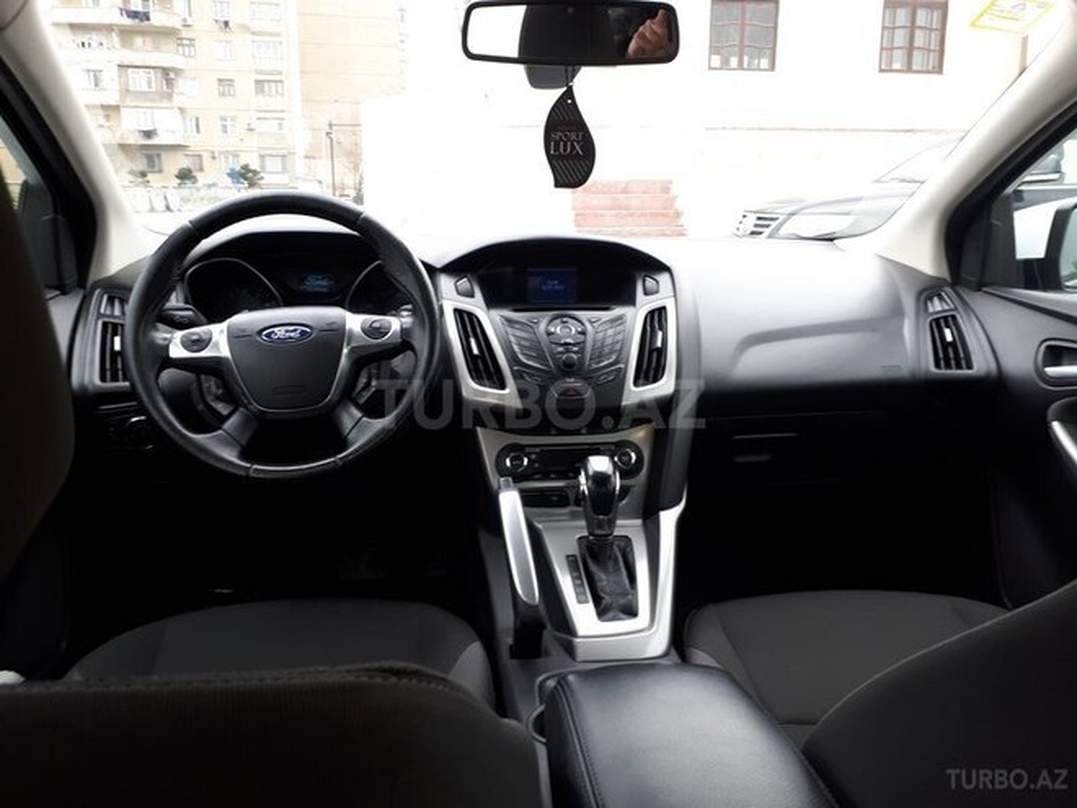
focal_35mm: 27
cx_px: 538
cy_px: 404
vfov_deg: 51.4
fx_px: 840
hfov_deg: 65.3
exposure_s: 1/50
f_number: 1.9
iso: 50
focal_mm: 3.6
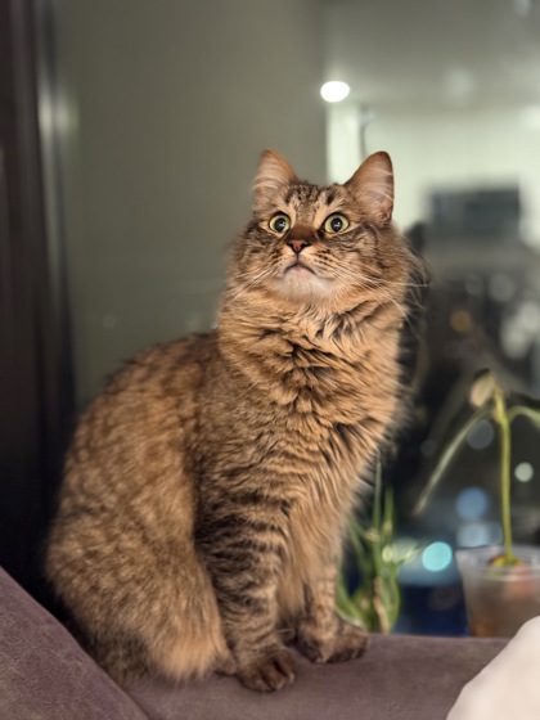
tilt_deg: -2.7
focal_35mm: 48
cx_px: 270
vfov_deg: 39.7
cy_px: 360
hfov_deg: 30.3
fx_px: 998
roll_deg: +2.3
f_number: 1.78
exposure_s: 1/24
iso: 640
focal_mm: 6.76
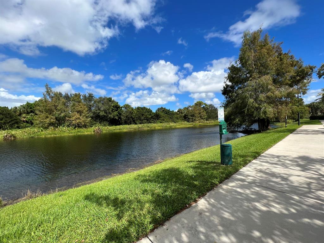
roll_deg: -0.1
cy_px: 122
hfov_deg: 106.2
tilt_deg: -2.7
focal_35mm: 13
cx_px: 162
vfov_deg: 89.9
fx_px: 122
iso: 32
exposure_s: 1/1946
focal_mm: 1.57
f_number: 1.8
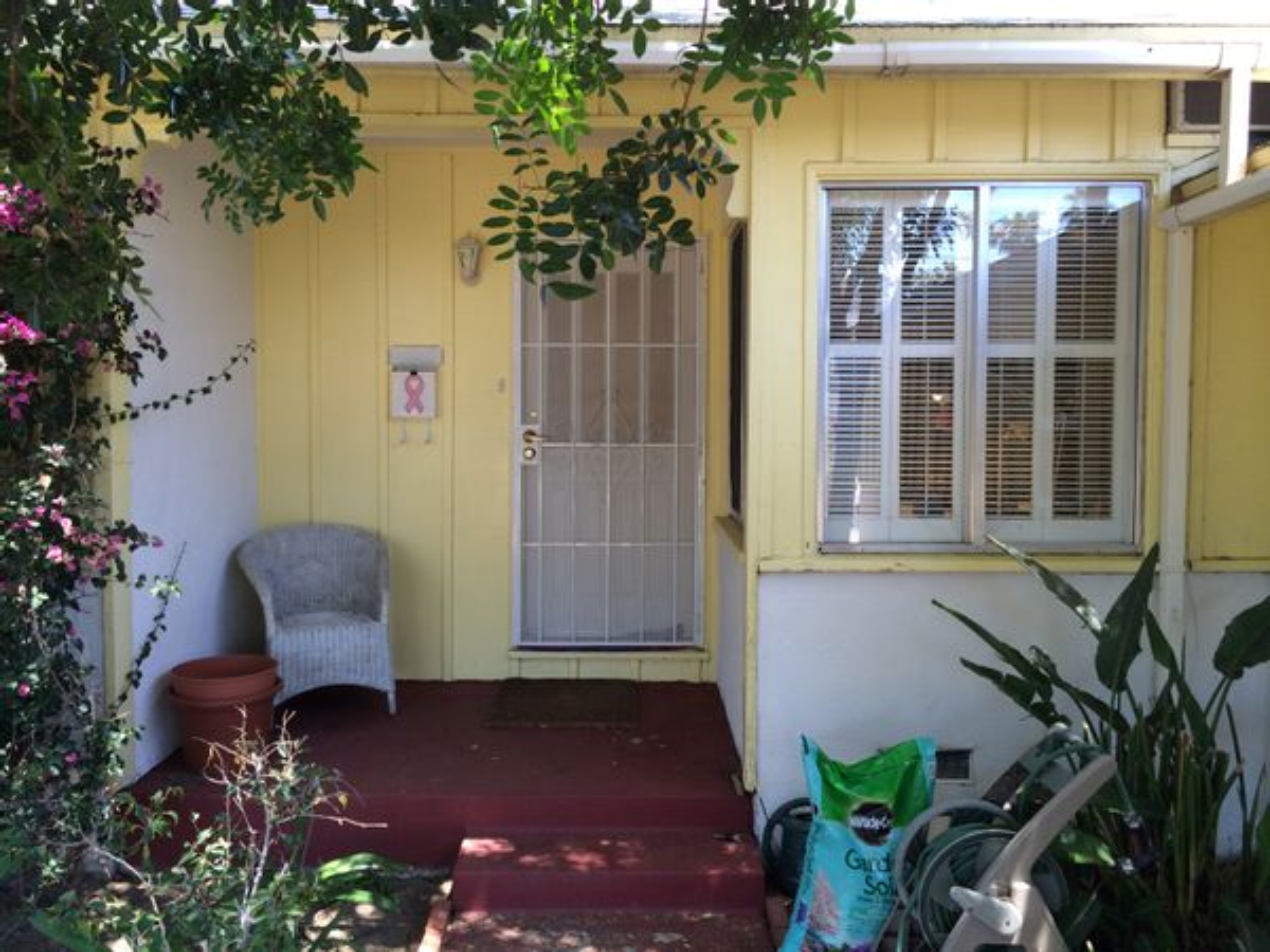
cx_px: 635
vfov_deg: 46.8
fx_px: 1101
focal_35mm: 30
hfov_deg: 60.0
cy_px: 476
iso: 64
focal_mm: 4.12
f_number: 2.2
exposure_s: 1/120
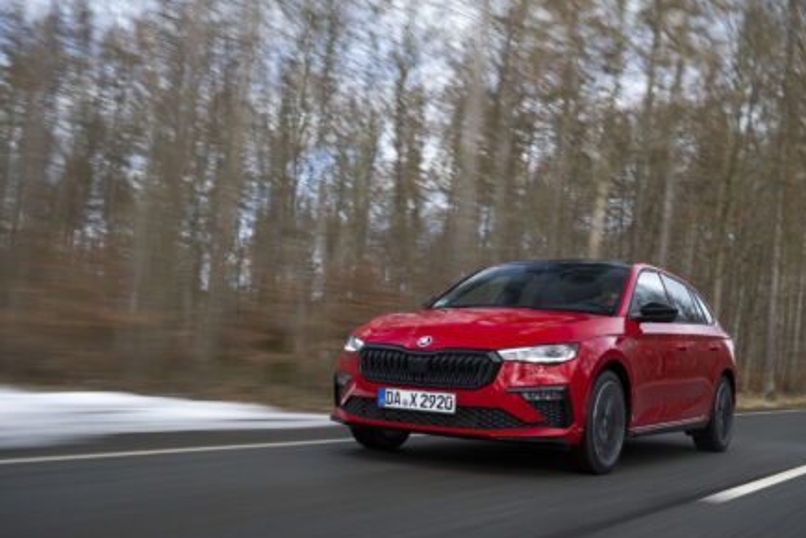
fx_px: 1007
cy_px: 275
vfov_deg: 29.9
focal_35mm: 45
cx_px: 407
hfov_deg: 43.6
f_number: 5.6
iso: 32
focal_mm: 43
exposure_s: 1/20
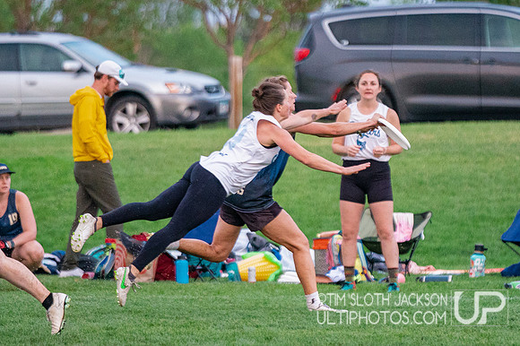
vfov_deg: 3.4
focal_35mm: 398
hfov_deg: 5.2
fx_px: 5750
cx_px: 283
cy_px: 180
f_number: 2.8
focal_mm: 200
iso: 4000
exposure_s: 1/2500
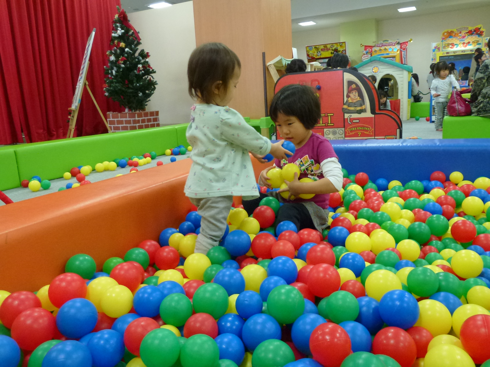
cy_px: 184
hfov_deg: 67.3
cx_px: 245
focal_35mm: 26
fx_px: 368
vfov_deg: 53.1
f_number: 3.4
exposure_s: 1/60
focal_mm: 4.7
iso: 400
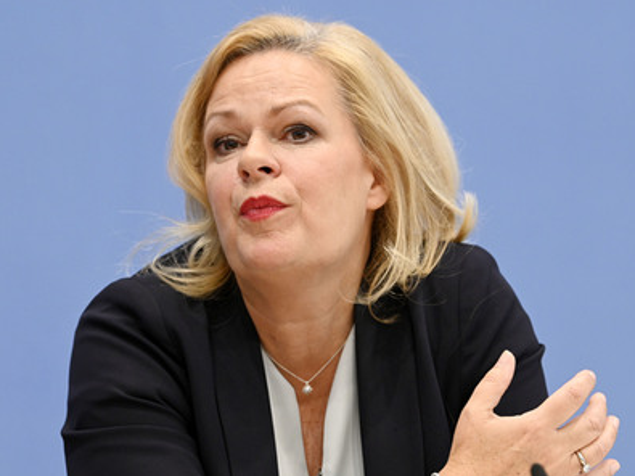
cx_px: 297
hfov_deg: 12.4
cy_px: 238
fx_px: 2916
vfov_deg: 9.3
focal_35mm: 159
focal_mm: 145
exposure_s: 1/640
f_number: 5
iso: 4000
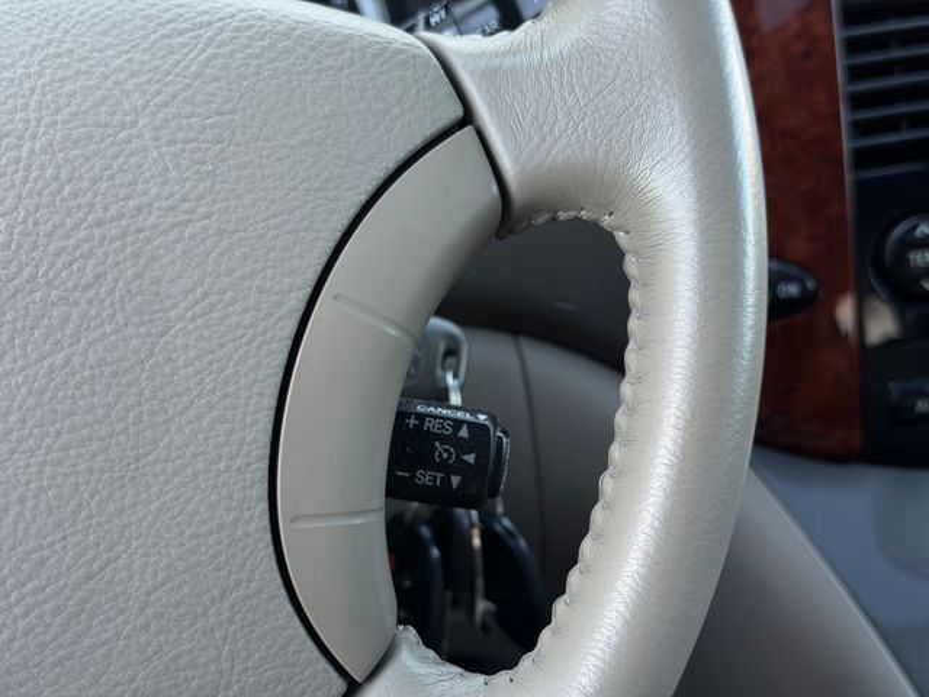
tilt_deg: -26.7
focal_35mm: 48
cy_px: 348
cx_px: 464
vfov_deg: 30.3
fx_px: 1288
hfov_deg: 39.7
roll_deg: +3.2
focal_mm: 6.76
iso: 100
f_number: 1.78
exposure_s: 1/80
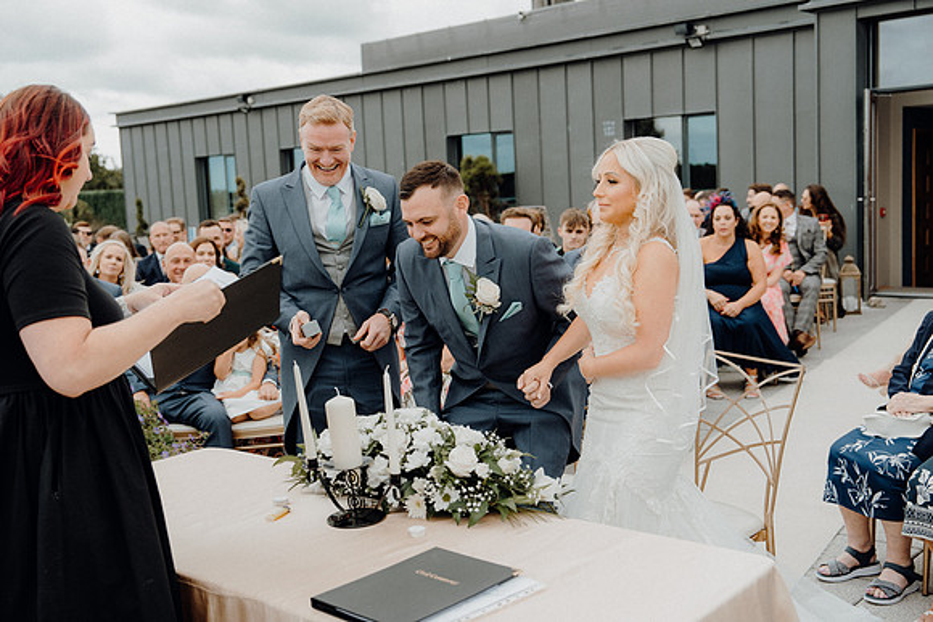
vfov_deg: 34.2
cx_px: 466
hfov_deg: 49.5
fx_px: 1011
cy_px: 311
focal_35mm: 39
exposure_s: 1/500
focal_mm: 39
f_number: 3.5
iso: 125
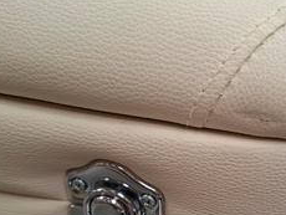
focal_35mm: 40
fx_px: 331
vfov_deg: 35.0
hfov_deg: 45.8
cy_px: 170
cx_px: 196
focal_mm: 5.54
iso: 125
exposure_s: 1/100
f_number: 1.8
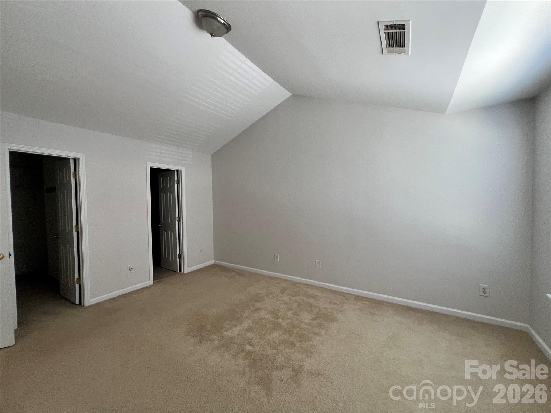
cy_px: 206
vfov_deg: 89.9
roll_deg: +1.4
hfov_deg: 106.2
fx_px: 207
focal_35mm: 13
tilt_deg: -2.8
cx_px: 276
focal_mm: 1.57
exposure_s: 1/60
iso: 160
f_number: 1.8
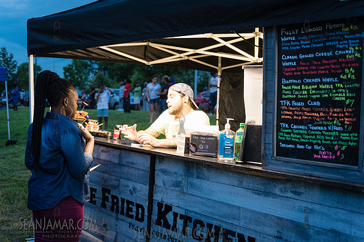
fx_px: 364
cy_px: 123
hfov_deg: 53.1
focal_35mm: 36
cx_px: 181
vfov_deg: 36.9
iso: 4000
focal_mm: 35
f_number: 2.8
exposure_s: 1/200
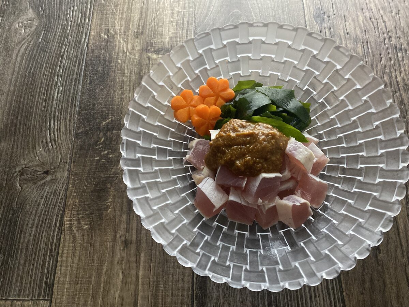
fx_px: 307
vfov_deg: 53.1
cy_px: 154
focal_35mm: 26
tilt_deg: -72.0
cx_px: 204
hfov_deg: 67.3
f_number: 1.8
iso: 640
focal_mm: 4.25
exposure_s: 1/35
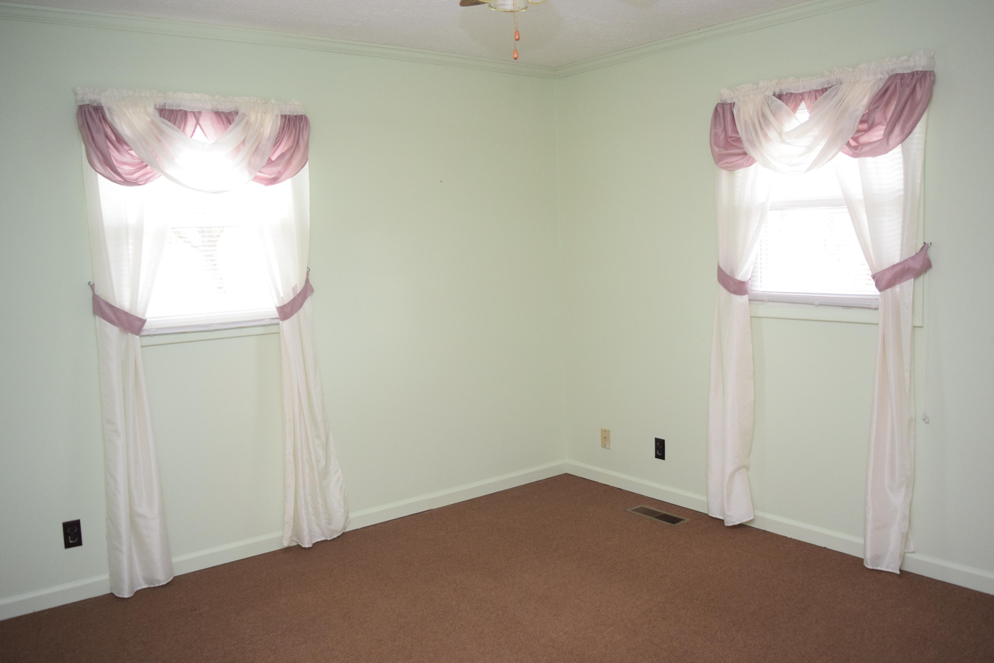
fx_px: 828
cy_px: 332
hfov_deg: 61.9
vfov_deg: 43.6
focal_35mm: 30
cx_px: 497
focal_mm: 20
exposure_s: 1/60
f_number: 3.5
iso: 1600
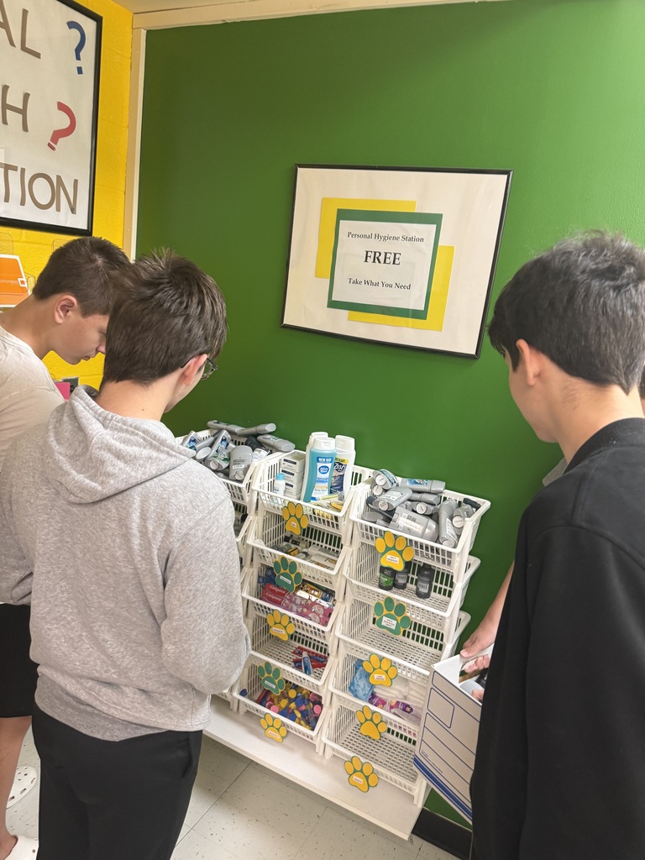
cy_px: 430
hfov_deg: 56.8
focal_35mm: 24
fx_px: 596
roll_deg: -7.6
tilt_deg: -10.2
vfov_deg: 71.6
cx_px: 322
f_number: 1.78
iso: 200
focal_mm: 6.76
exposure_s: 1/60
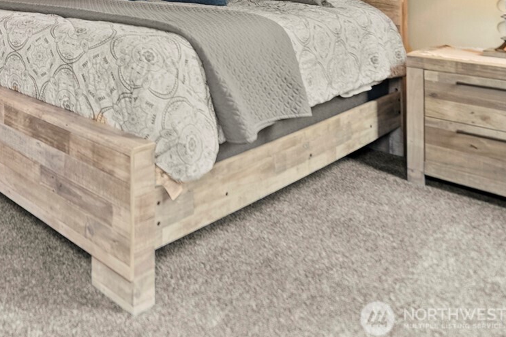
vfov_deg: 34.9
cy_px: -41
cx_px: -51
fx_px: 450
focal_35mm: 32
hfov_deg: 44.6
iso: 400
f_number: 2.8
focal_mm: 14
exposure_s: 1/15
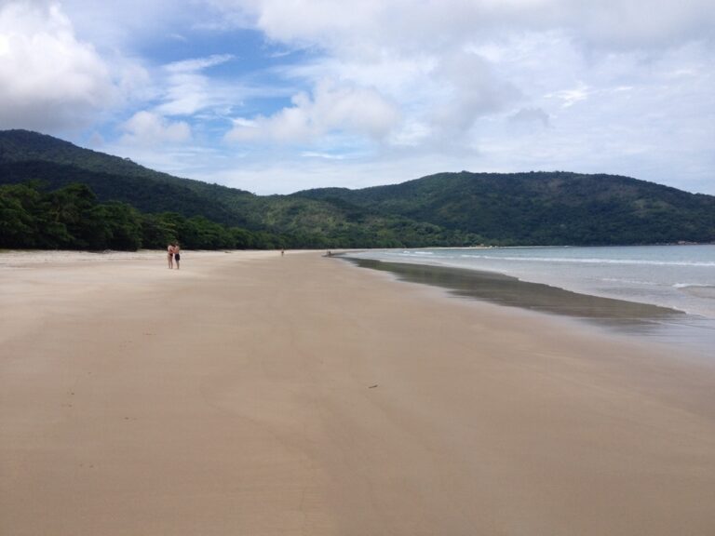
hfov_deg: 52.6
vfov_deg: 40.7
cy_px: 268
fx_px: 723
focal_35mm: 35
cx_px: 358
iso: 50
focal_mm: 4.28
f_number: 2.4
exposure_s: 1/2632
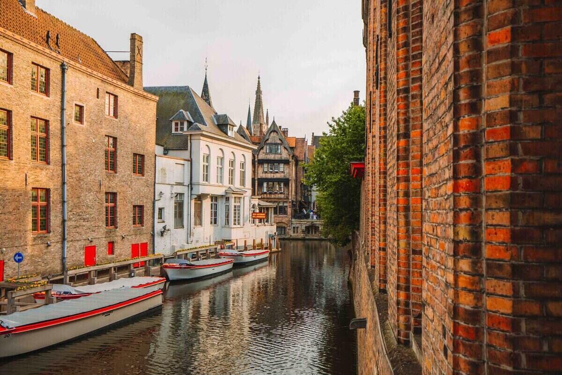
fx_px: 531
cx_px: 281
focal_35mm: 34
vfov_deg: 38.9
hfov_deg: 55.8
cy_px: 188
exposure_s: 1/100
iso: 100
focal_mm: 34
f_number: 6.3
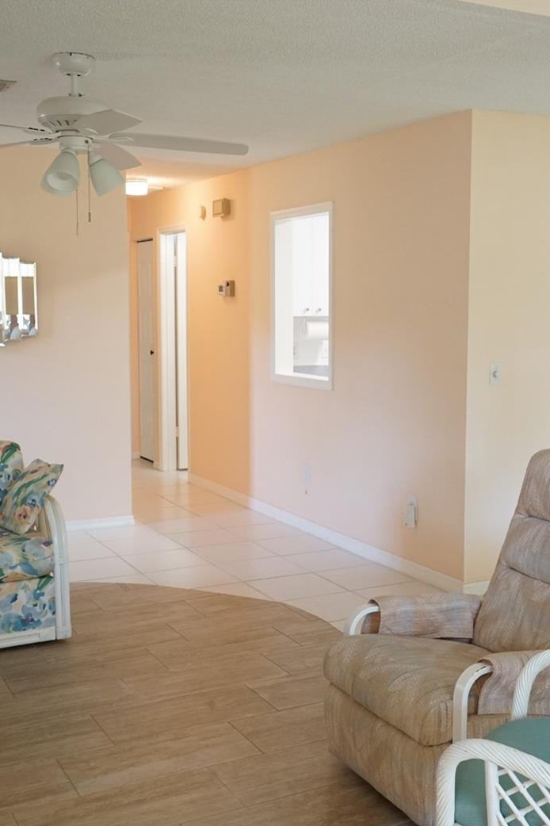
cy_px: 420
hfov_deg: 31.0
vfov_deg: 45.4
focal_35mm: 43
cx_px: 343
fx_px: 986
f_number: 6.3
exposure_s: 1/60
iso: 2000
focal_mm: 28
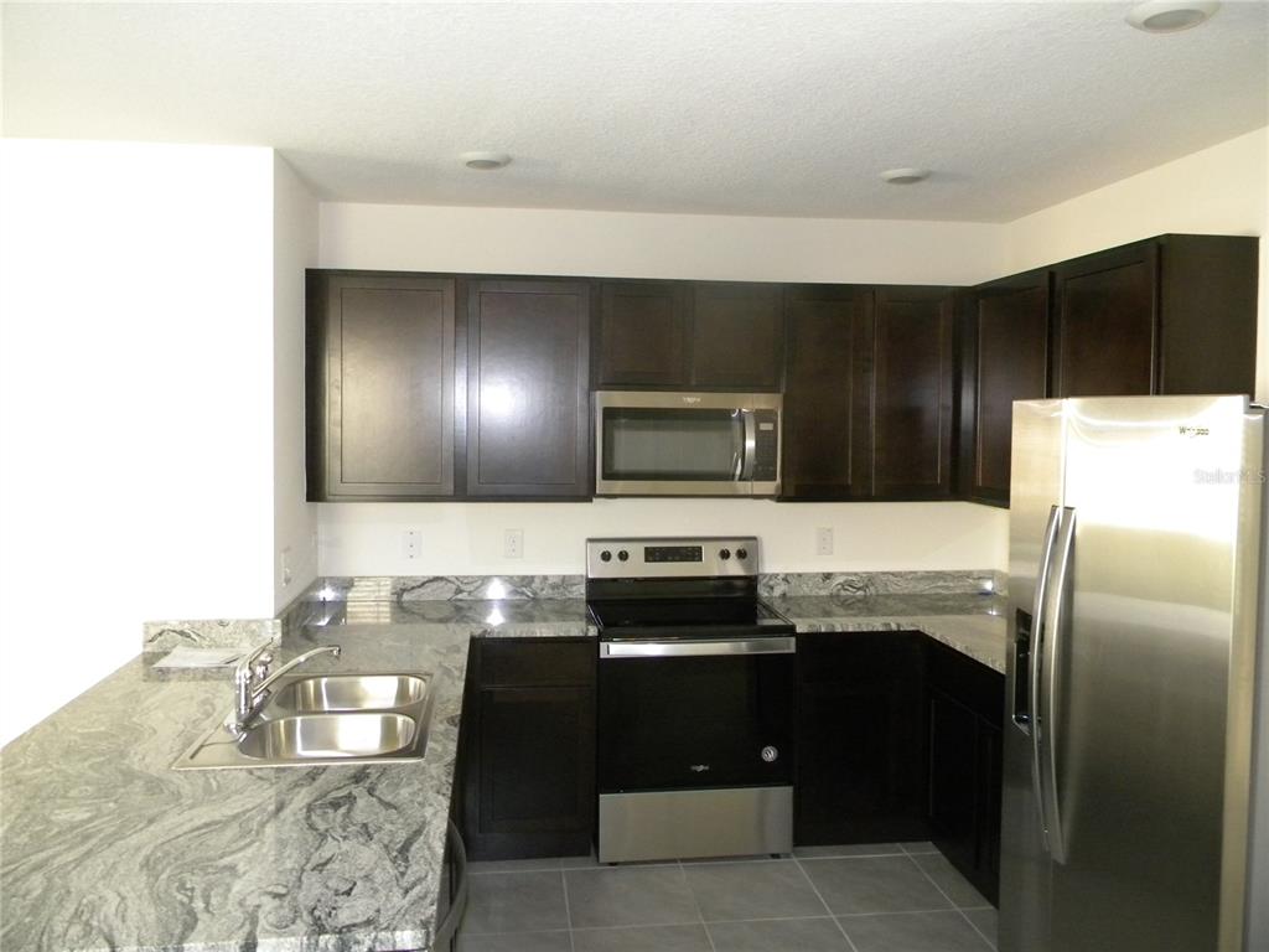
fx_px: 1026
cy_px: 476
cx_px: 634
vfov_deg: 49.7
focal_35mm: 28
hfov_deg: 63.4
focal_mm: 5
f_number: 3.5
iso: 400
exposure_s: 1/26
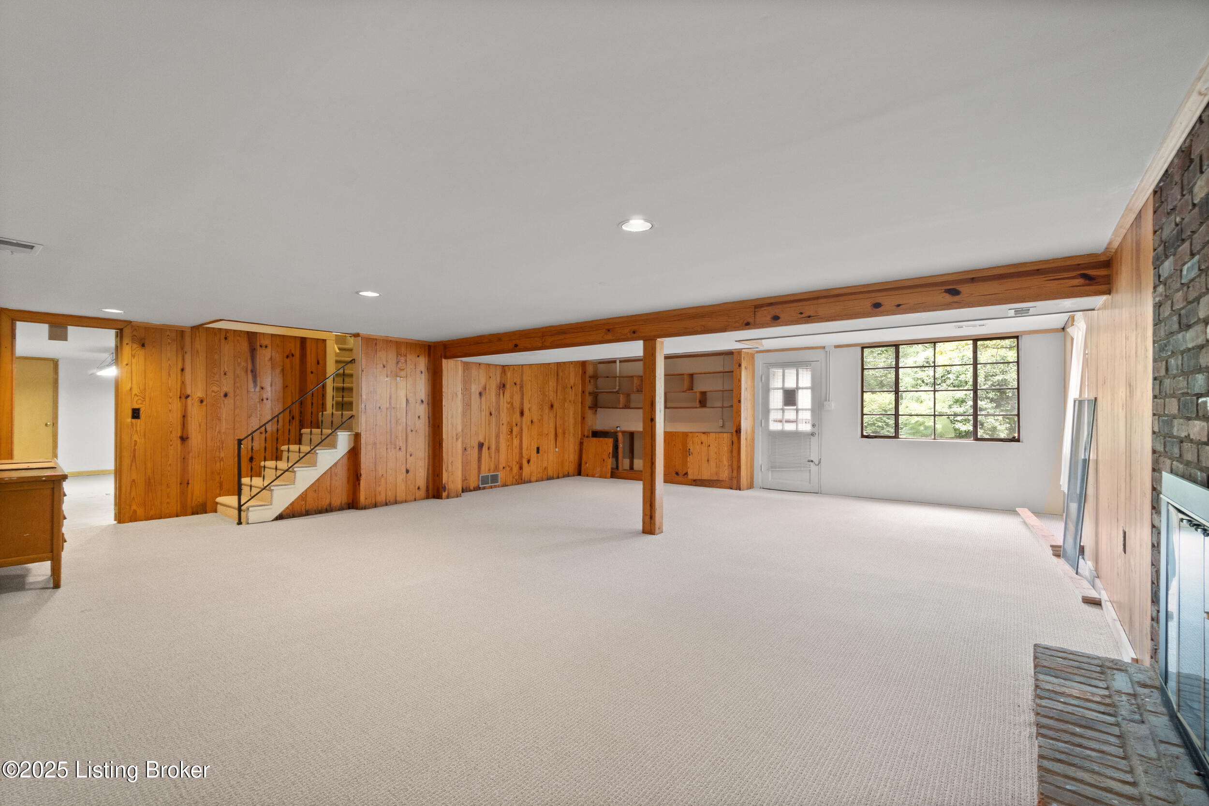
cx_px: 604
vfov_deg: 77.3
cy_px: 403
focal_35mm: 15
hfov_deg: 100.4
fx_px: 504
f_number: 10
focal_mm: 10
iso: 400
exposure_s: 1
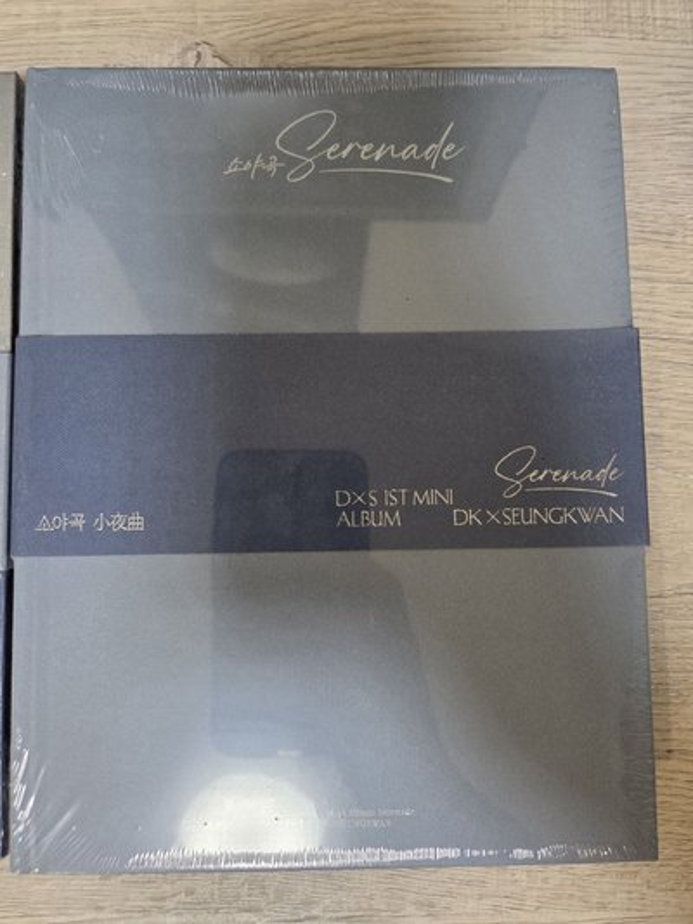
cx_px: 346
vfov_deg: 73.9
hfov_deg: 58.9
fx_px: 614
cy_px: 462
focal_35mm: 23
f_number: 1.8
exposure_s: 1/120
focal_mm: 5.4
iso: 250
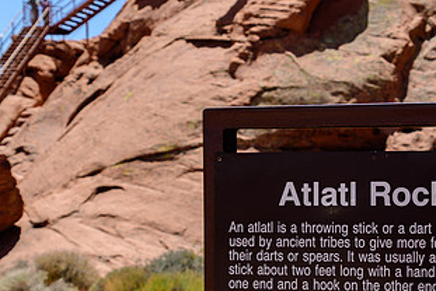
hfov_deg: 24.9
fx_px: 982
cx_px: 293
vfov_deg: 16.9
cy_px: 188
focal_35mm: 81
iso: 100
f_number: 4.5
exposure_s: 1/250
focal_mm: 29
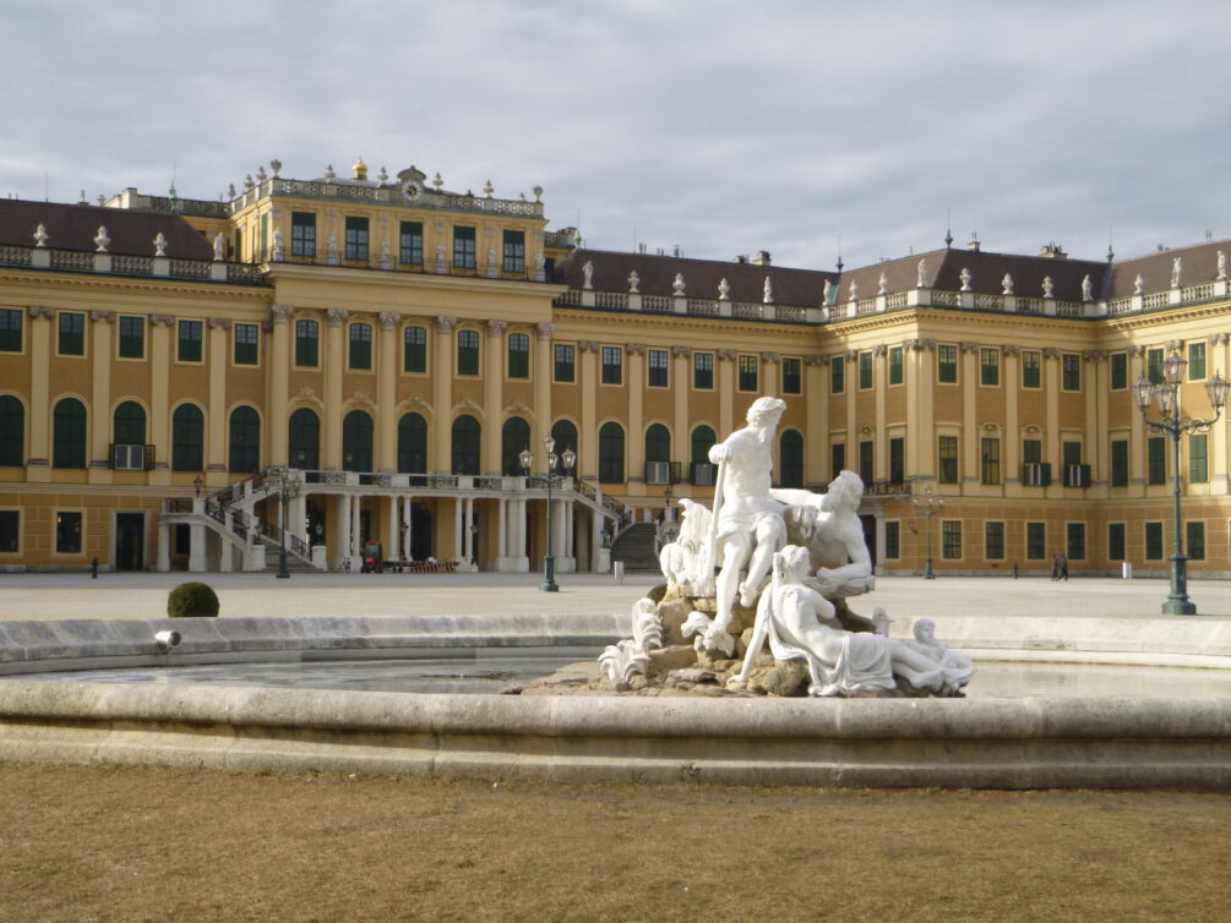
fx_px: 1956
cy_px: 462
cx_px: 608
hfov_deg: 34.9
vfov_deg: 26.6
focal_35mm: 55
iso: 100
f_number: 5
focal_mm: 9.7
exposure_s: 1/250
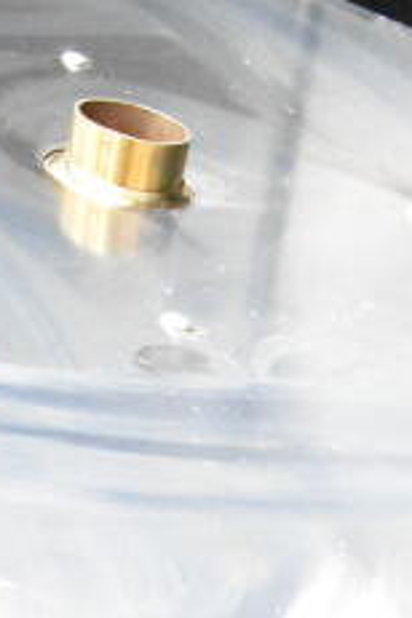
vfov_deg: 15.8
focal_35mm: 107
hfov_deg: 12.7
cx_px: 356
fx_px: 1837
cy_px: 1158
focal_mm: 18
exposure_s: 1/30
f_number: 3.5
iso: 18000
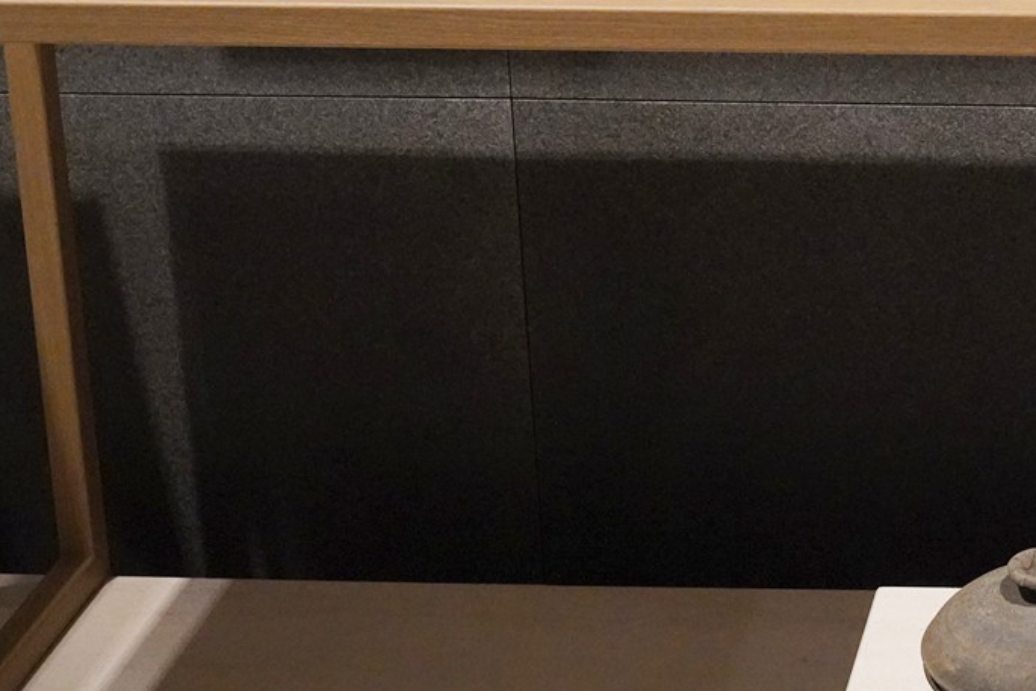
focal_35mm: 108
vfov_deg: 12.3
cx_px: 1245
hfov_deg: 18.0
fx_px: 3108
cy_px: -234
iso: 8000
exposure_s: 1/100
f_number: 9
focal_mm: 37
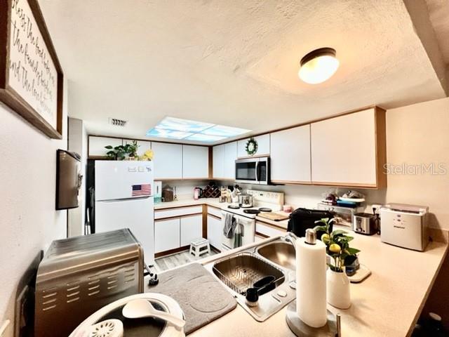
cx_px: 224
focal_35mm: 13
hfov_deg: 106.2
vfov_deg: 89.9
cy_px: 168
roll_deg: +0.3
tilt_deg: -0.2
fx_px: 169
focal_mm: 1.57
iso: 200
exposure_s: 1/120
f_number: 1.8
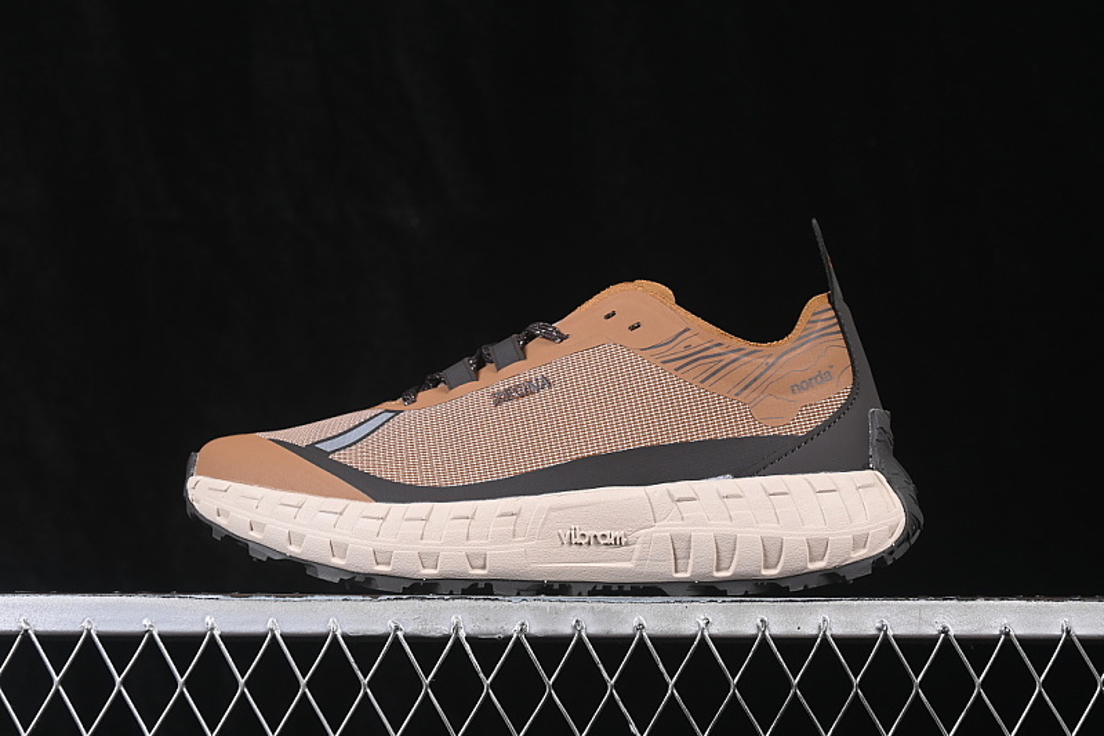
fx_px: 2299
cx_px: 552
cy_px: 368
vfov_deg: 18.2
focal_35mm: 75
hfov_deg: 27.0
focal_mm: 50
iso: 160
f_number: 7.1
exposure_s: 1/60
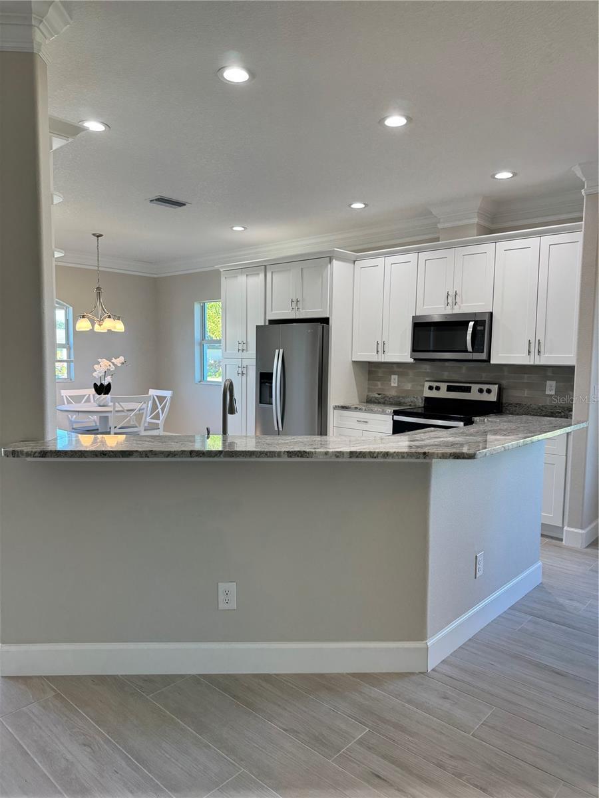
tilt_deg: -5.0
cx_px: 300
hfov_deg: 56.8
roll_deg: -0.1
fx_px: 554
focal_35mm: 24
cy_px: 399
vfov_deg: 71.6
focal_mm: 6.76
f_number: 1.78
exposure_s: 1/120
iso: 100
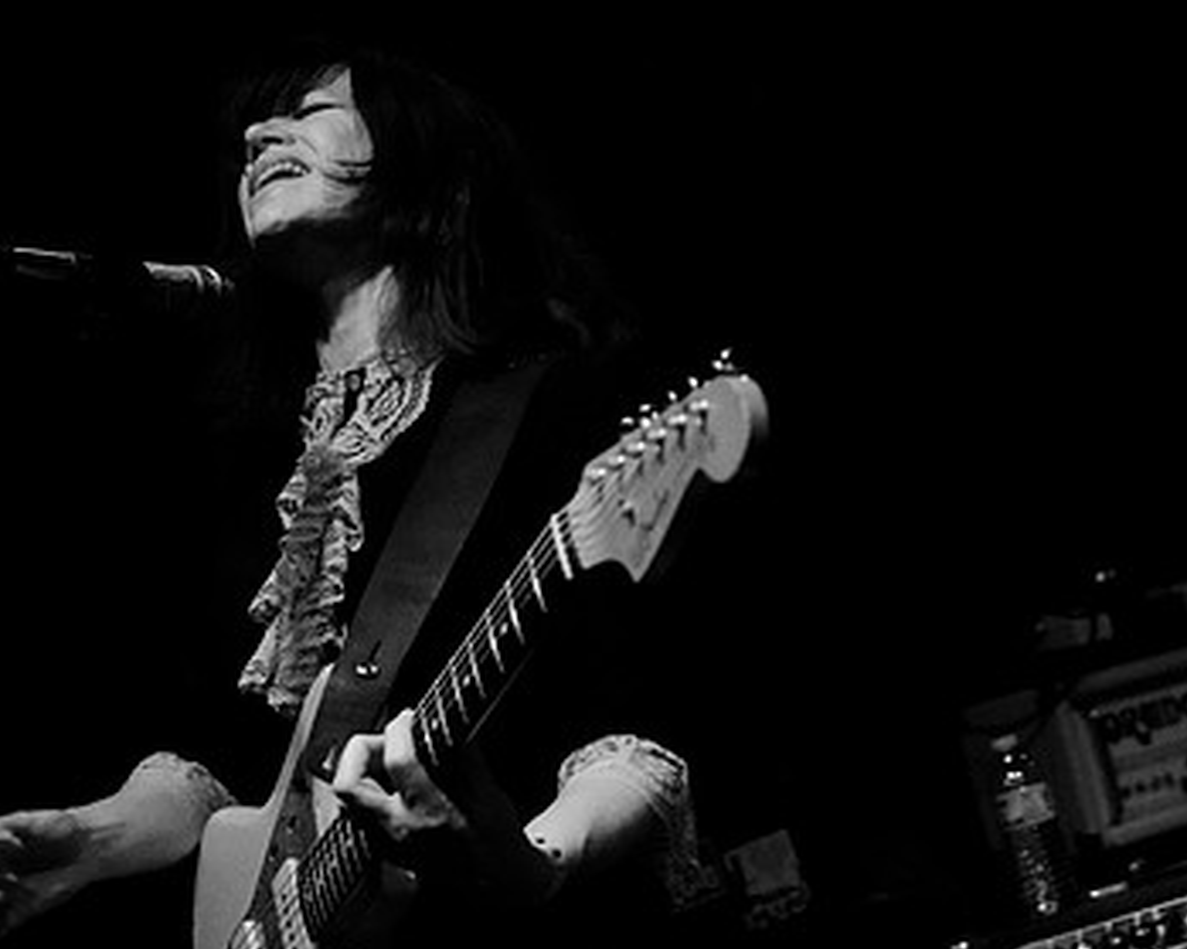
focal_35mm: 70
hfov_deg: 27.0
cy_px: 503
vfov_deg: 21.8
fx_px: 2458
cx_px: 786
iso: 2000
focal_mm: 30
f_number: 2.8
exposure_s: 1/200
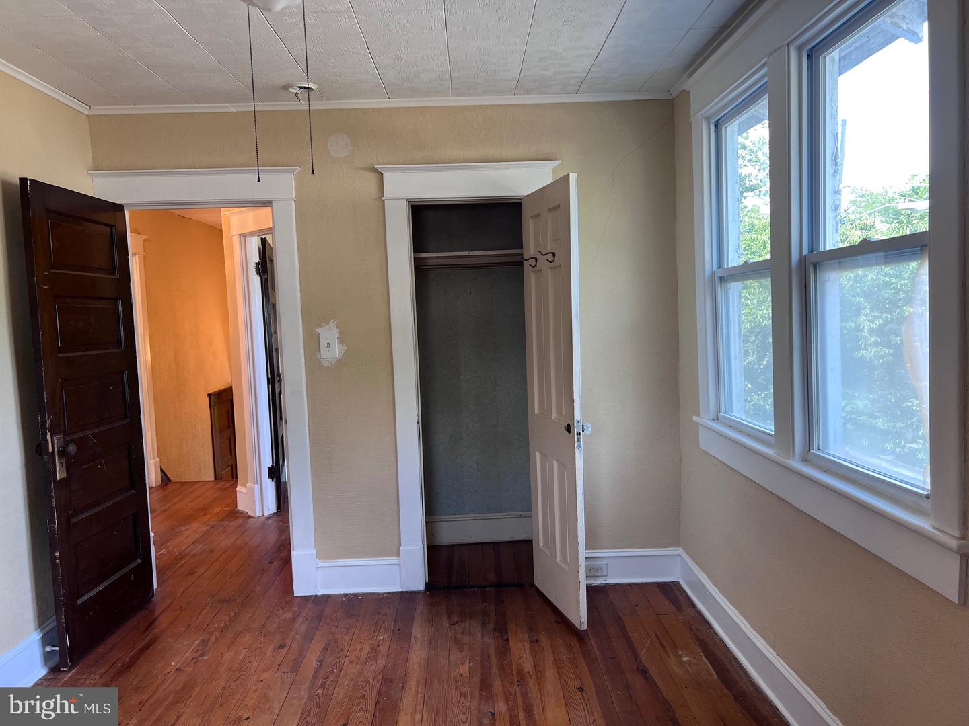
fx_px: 728
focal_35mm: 26
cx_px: 484
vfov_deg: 53.1
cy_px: 363
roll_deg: +2.4
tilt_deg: -3.2
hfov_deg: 67.3
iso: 100
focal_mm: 5.7
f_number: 1.5
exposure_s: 1/120
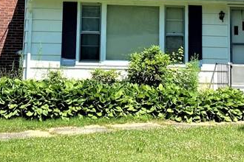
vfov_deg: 15.8
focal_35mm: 84
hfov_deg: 24.2
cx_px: 119
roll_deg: -1.7
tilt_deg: +6.8
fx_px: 569
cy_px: -23
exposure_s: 1/1838
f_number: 1.8
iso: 32
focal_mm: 4.25
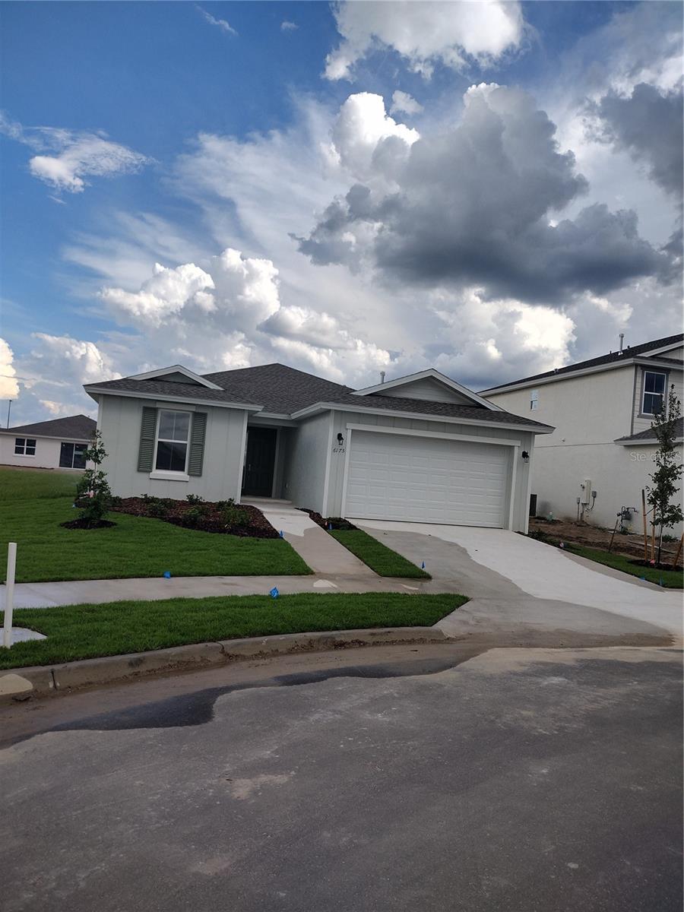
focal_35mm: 27
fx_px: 711
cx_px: 342
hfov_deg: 51.4
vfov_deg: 65.3
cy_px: 456
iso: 100
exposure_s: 1/2419
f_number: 1.7
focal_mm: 4.71
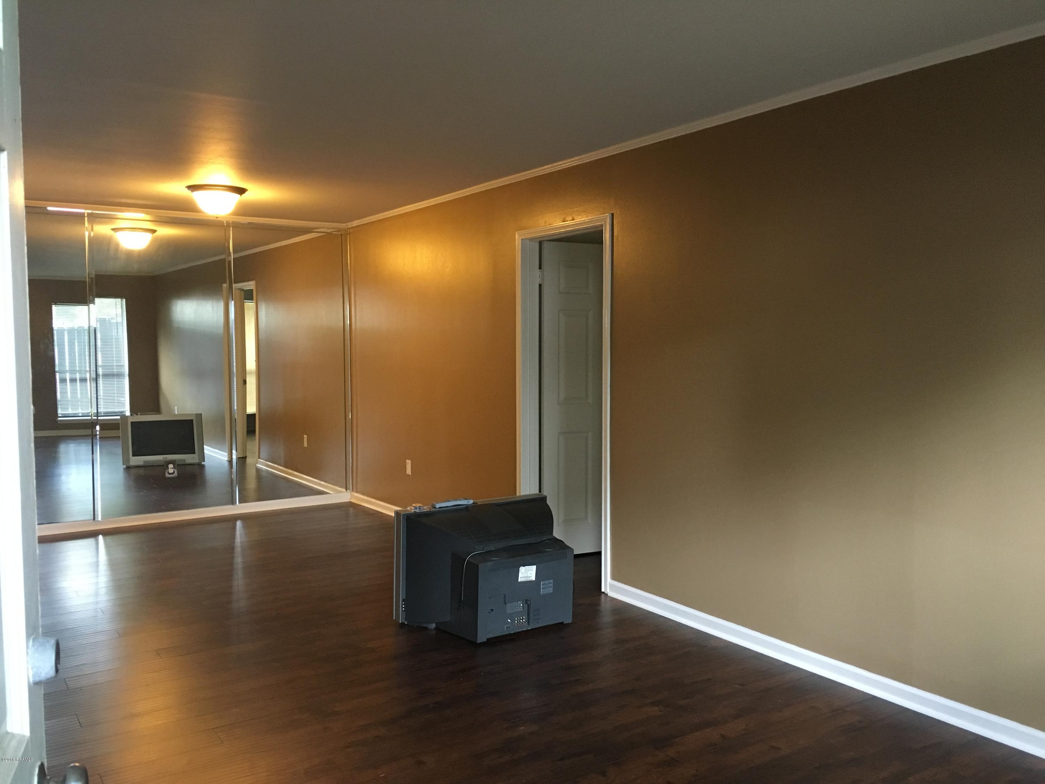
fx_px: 875
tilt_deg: -2.9
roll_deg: +0.4
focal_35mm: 29
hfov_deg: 61.7
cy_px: 392
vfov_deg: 48.2
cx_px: 522
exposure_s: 1/30
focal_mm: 4.15
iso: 160
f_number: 2.2
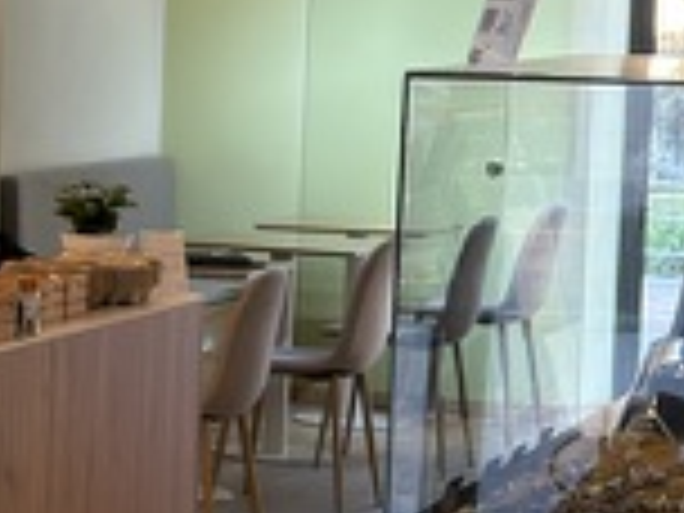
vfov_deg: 9.2
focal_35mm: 162
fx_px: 3201
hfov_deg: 10.6
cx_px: -896
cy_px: 202
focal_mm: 6.76
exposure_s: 1/100
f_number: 1.78
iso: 125
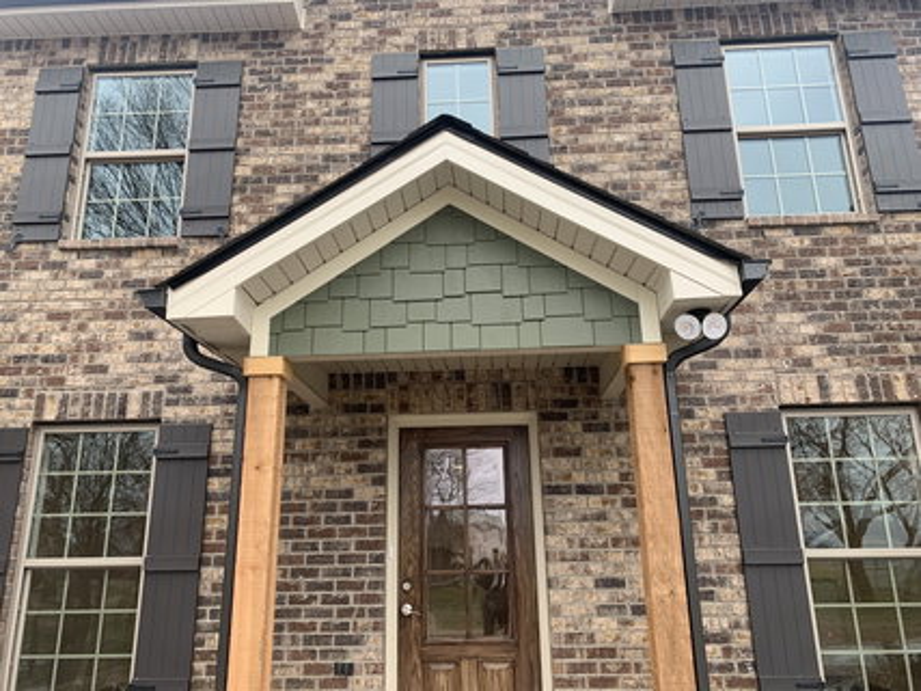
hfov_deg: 67.3
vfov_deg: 53.0
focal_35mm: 26
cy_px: 346
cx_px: 460
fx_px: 692
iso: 32
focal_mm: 4.25
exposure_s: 1/122
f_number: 1.8
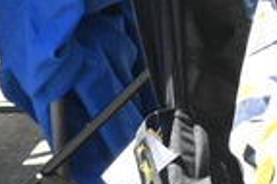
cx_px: 916
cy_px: -290
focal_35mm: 210
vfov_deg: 6.2
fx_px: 1612
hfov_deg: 8.0
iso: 3200
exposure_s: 1/4000
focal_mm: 19.5
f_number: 5.6
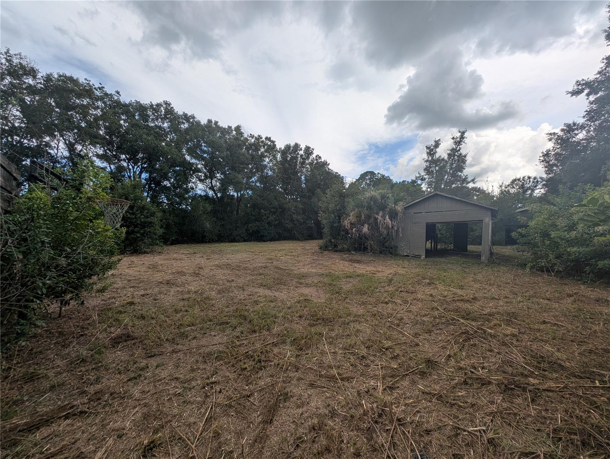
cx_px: 305
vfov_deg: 94.6
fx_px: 212
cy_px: 230
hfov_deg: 110.5
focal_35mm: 12
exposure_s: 1/1361
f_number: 1.95
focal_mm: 2.23
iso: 42
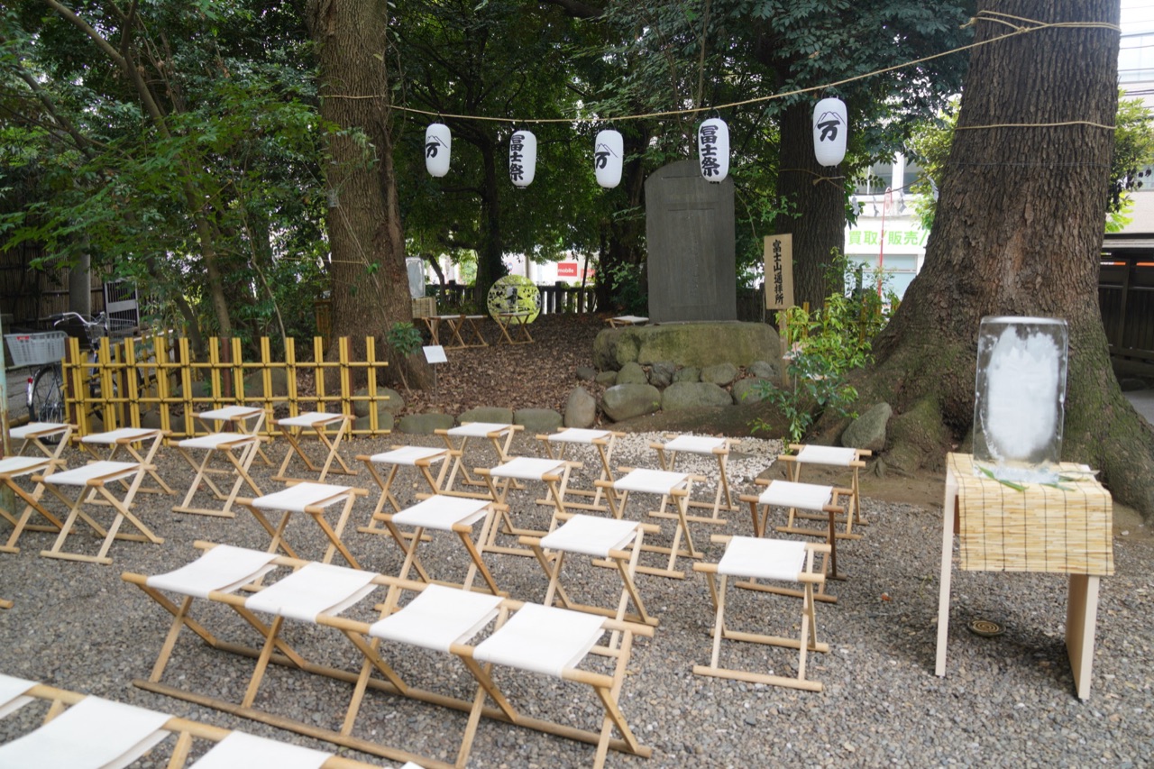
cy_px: 384
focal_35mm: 28
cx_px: 577
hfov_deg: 65.5
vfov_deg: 46.4
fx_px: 897
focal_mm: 28
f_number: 4
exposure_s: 1/100
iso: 200
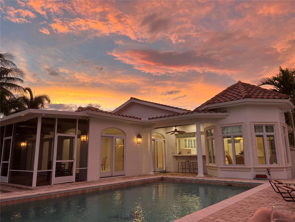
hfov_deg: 67.3
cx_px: 148
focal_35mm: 26
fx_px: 222
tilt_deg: +10.6
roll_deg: +0.8
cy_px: 111
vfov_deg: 53.1
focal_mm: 5.7
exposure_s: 1/121
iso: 64
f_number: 1.5
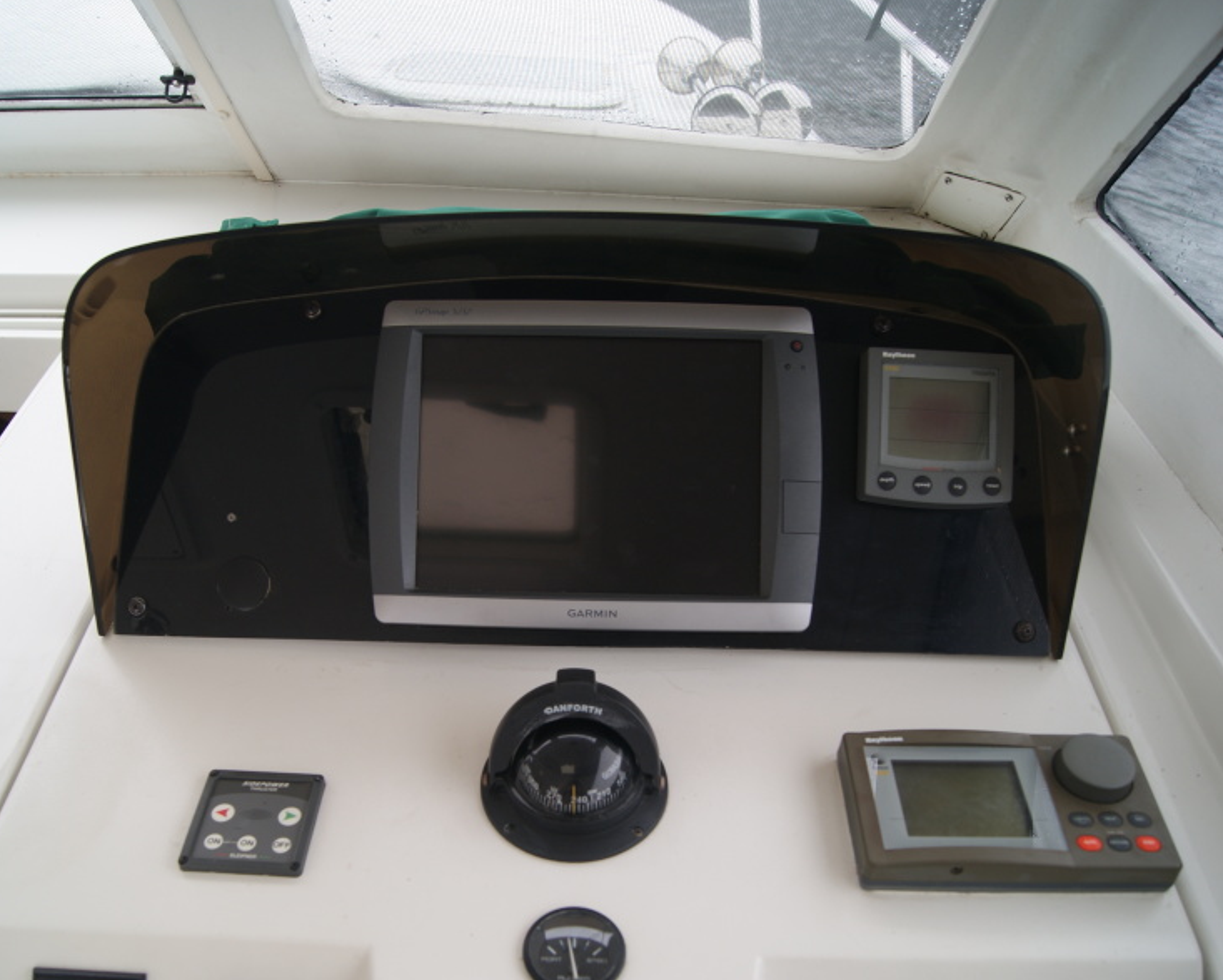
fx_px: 1123
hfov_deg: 56.9
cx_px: 522
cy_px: 493
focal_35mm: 31
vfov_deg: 47.1
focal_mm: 18
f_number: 4.5
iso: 100
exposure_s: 1/40
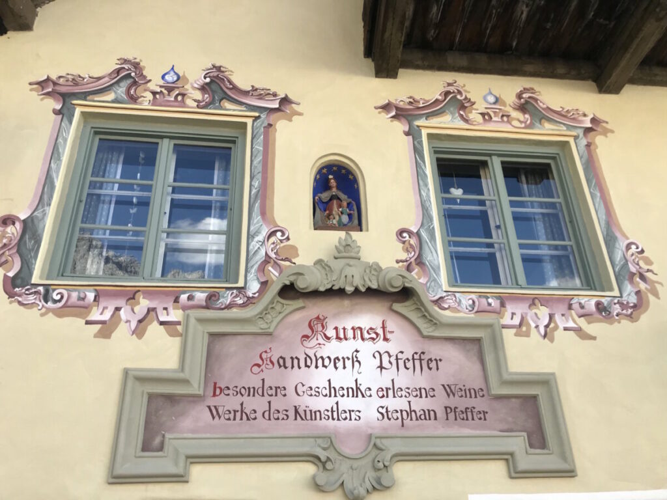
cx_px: 334
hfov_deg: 63.4
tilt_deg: +28.1
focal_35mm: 28
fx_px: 540
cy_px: 250
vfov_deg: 49.7
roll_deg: +1.2
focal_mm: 3.99
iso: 20
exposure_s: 1/567
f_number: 1.8
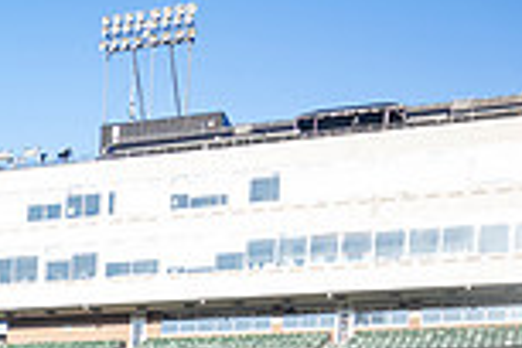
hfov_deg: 19.9
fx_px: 1319
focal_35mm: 91
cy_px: 640
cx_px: -222
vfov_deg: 13.4
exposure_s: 1/400
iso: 160
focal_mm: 24
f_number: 4
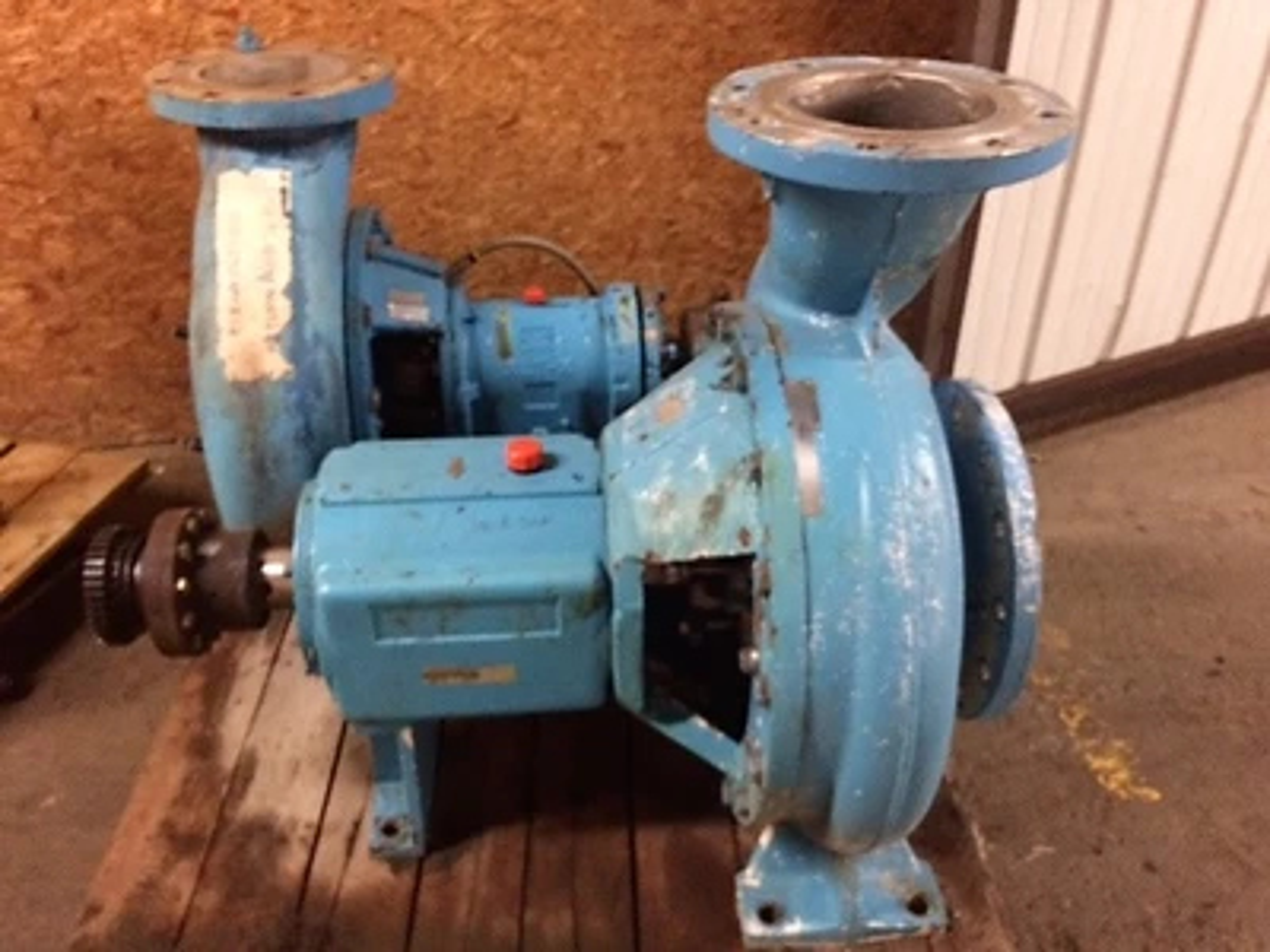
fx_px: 1064
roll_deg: +0.8
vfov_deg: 48.2
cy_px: 476
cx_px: 635
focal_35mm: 29
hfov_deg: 61.7
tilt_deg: -33.3
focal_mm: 4.15
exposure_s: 1/15
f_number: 2.2
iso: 320
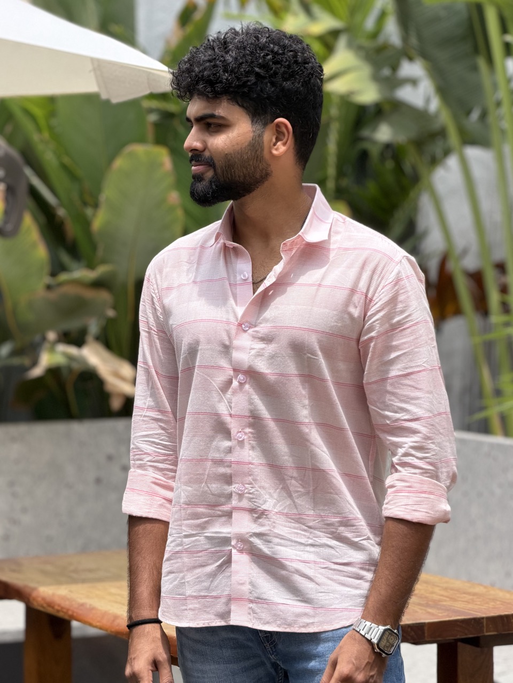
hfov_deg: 14.8
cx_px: 256
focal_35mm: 100
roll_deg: -0.1
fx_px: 1976
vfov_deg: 19.6
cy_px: 342
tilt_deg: -3.2
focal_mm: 16.89
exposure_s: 1/638
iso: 50
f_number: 2.8
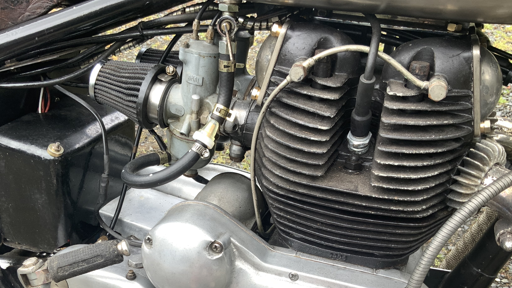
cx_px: 251
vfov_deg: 29.7
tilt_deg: -47.0
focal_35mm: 39
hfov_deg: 51.6
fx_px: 529
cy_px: 230
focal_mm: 3
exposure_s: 1/122
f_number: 1.8
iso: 32
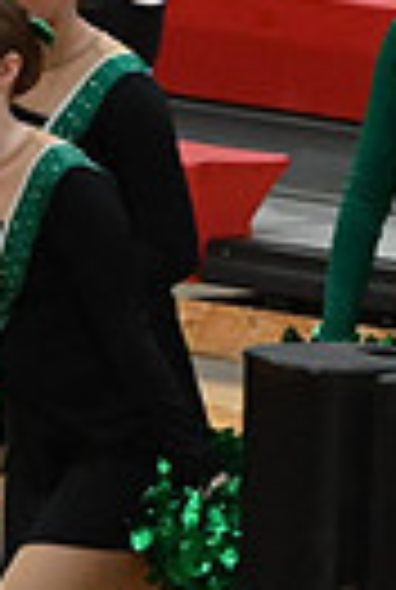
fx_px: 16806
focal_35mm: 1024
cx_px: -810
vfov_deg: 2.0
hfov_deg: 1.3
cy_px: 191
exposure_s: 1/400
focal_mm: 155
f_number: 4
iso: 6400
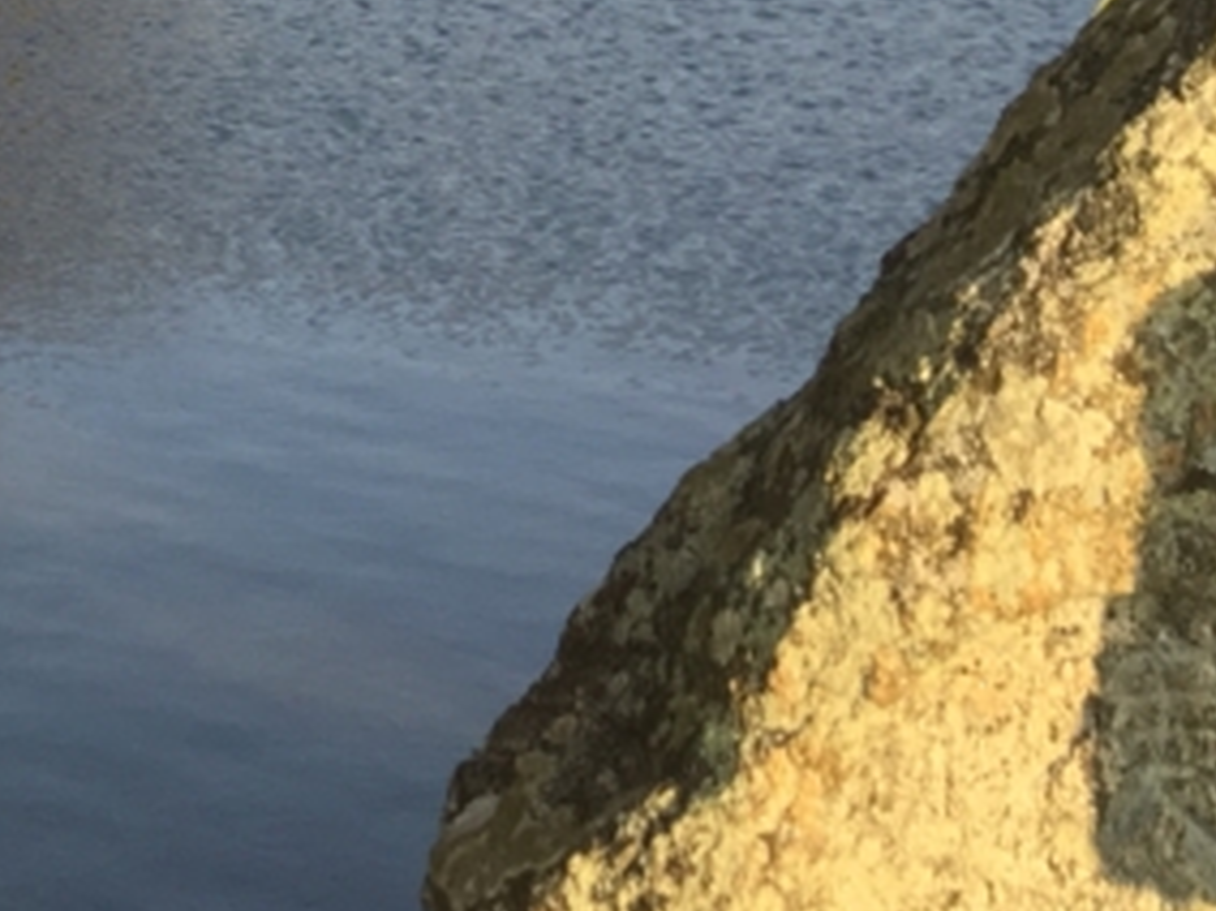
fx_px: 3687
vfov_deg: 13.5
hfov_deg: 16.5
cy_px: -327
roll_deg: -0.5
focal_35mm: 105
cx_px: -791
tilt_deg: -5.7
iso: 32
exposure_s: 1/460
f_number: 2.2
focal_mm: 4.15
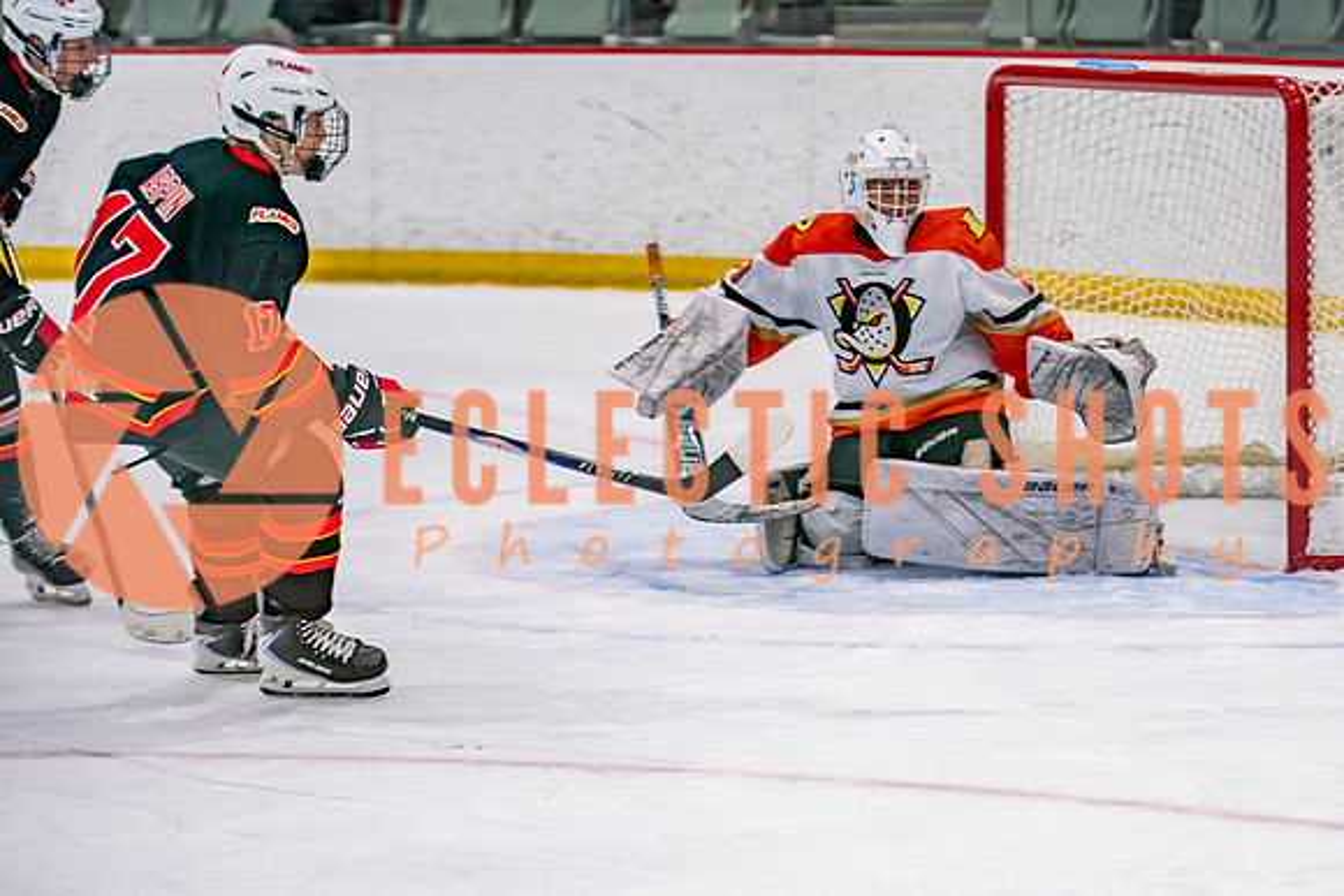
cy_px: 632
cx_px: 928
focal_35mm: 174
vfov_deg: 7.9
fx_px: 6494
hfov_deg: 11.8
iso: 500
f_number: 2.8
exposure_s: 1/640
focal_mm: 120
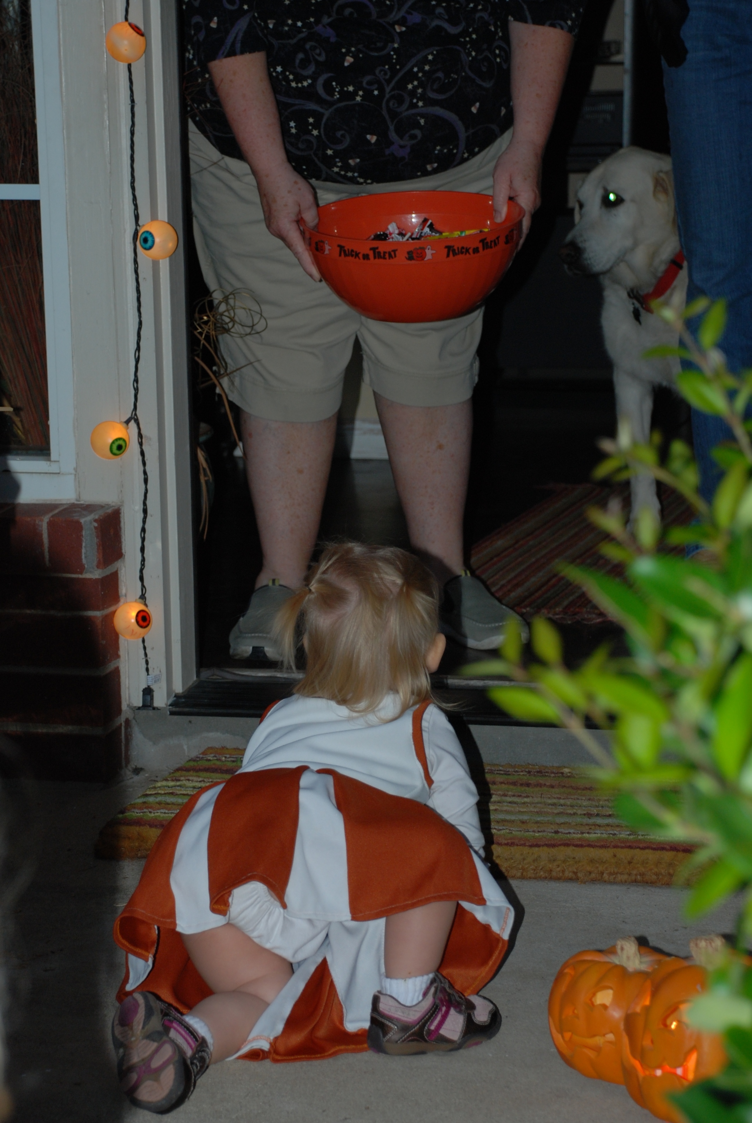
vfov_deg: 23.3
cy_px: 562
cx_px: 376
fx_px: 2718
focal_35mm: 87
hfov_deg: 15.8
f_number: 5.3
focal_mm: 58
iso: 200
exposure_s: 1/60
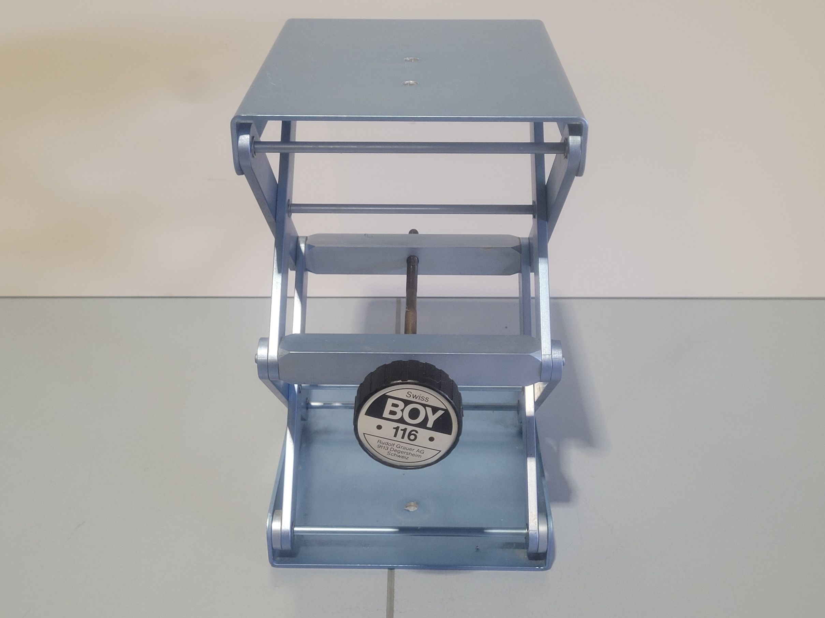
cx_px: 412
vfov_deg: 53.1
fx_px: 620
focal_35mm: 26
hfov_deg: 67.3
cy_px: 309
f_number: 1.8
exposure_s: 1/50
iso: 200
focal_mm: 5.4
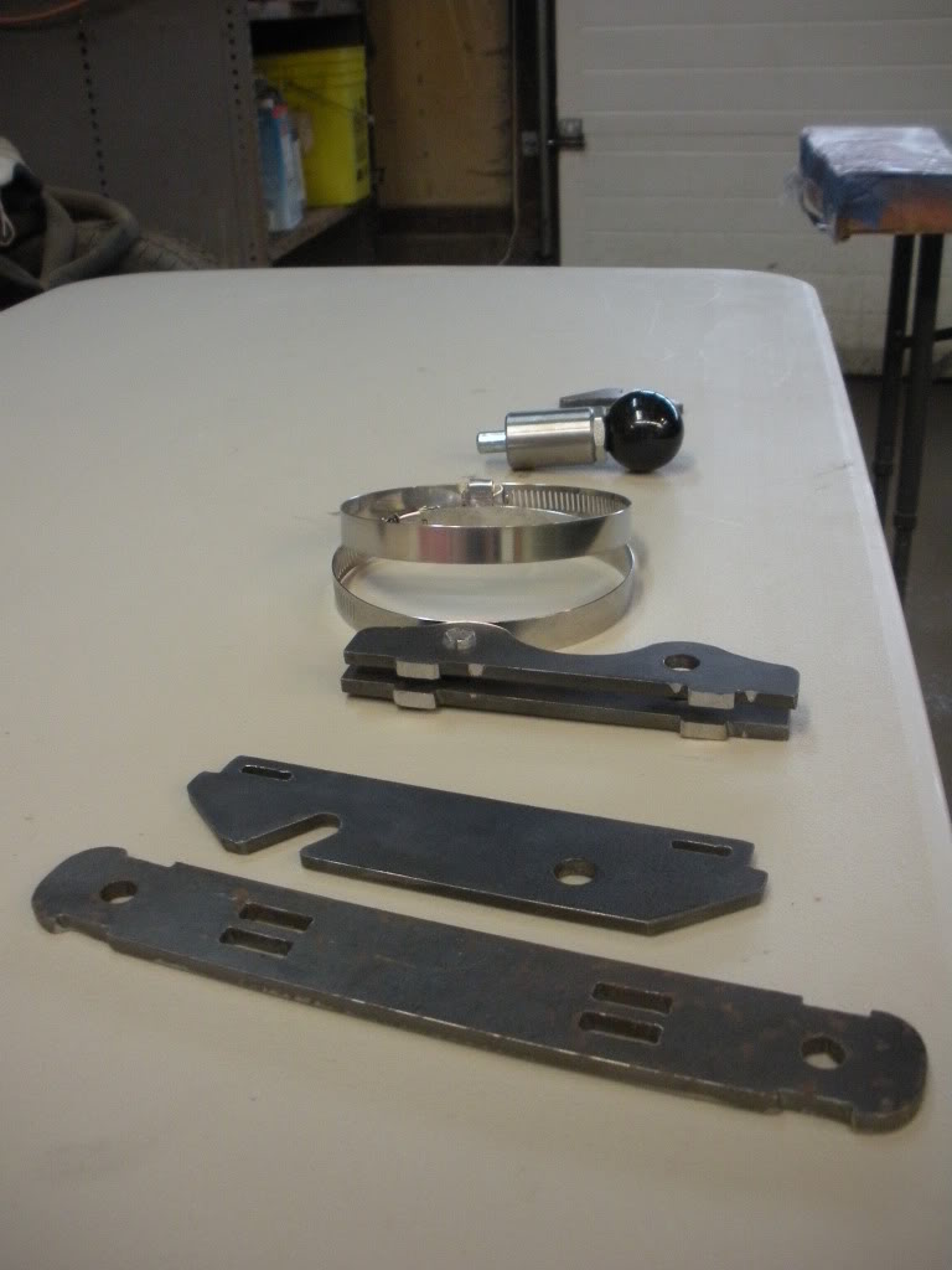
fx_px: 1283
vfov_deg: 52.6
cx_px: 476
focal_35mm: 35
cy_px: 635
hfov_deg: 40.7
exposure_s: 1/48
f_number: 3.5
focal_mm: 6.3
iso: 400
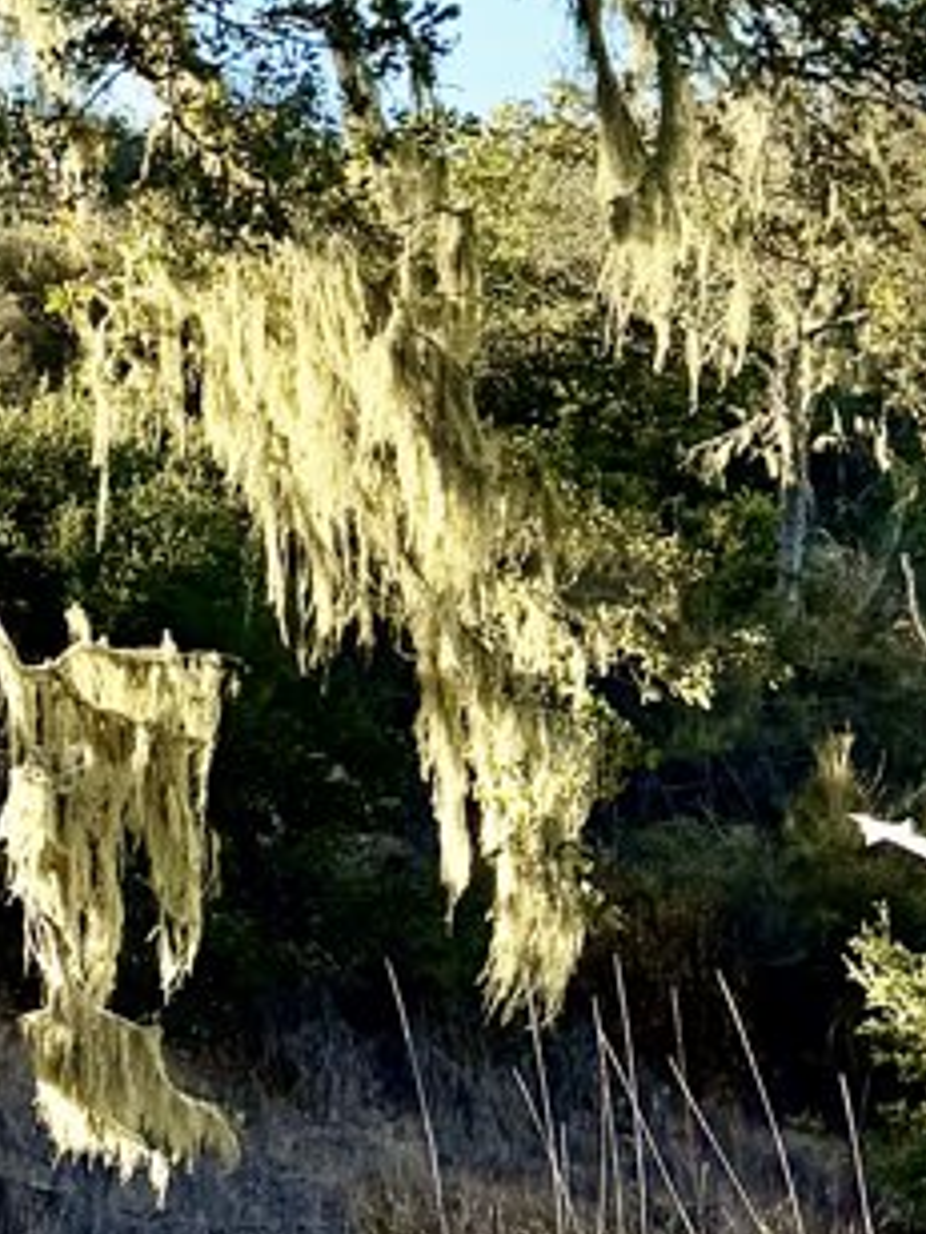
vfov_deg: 16.1
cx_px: -1060
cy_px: -288
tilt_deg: +14.7
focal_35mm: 117
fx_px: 4173
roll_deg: +0.4
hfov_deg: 11.2
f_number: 1.78
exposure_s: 1/1337
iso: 100
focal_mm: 6.76
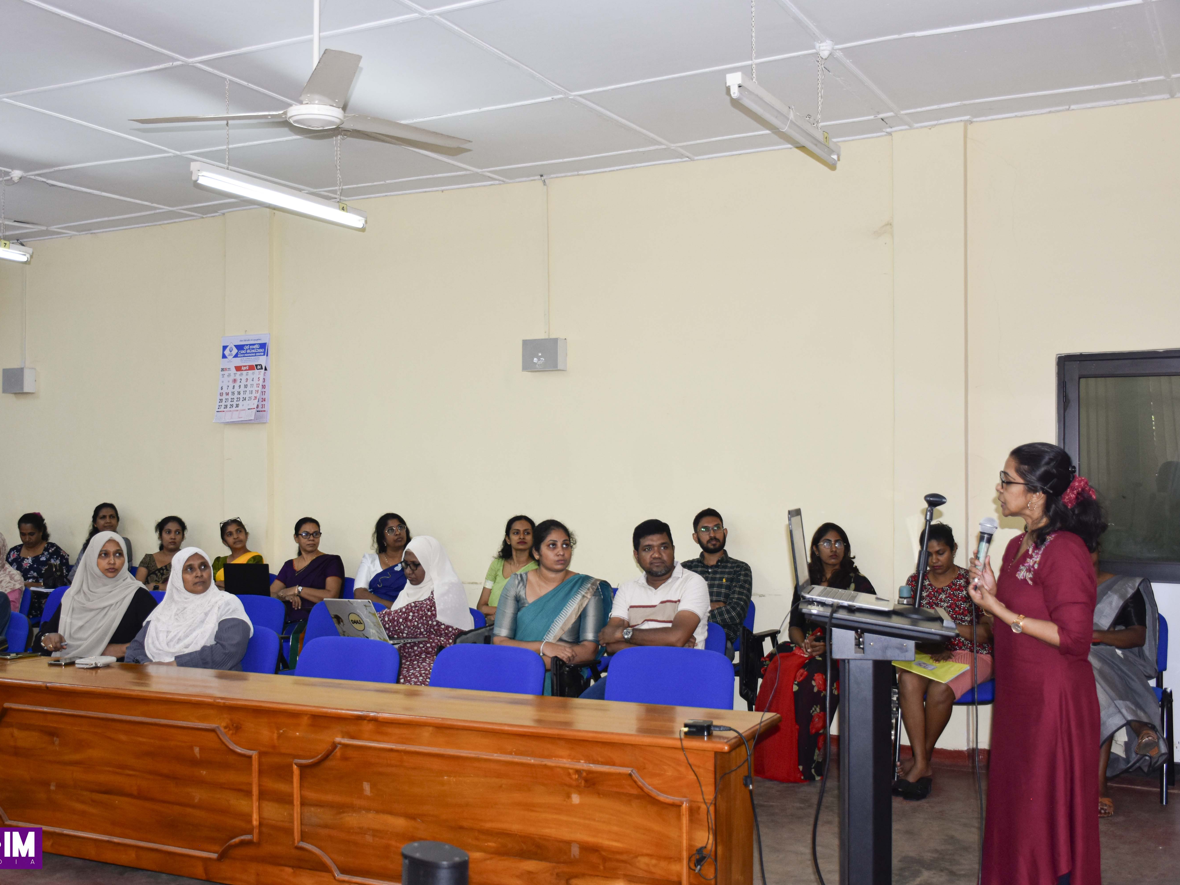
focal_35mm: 39
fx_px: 1329
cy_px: 442
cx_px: 532
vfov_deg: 36.8
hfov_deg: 47.8
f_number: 3.8
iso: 500
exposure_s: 1/60
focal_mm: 24
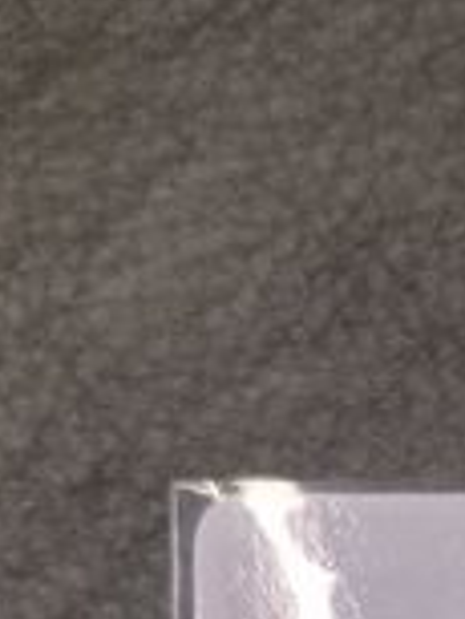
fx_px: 1431
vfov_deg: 20.7
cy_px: 933
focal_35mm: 80
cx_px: 562
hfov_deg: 17.6
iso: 1600
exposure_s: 1/120
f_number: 1.8
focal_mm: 5.4
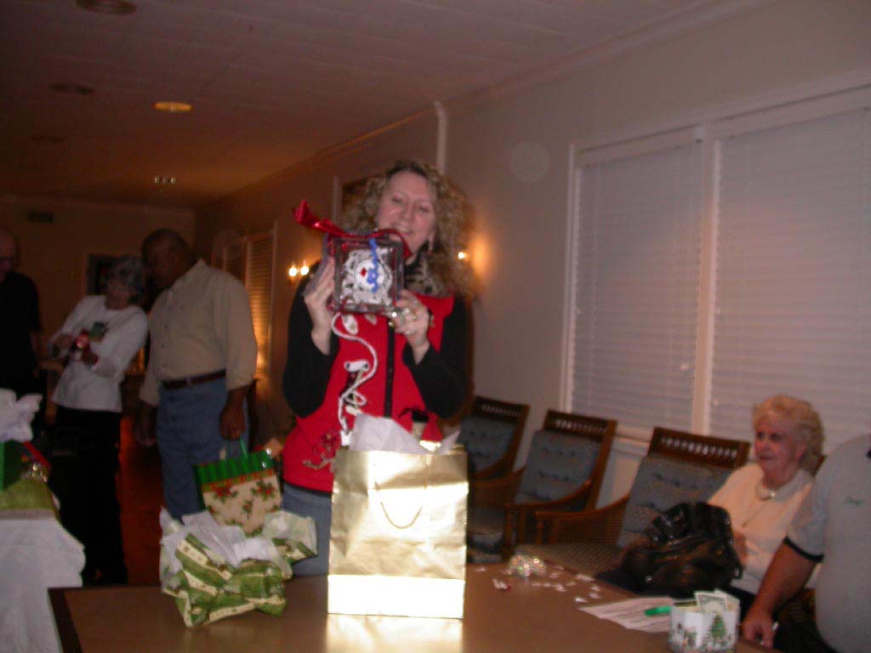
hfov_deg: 49.0
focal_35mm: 38
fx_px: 956
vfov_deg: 37.7
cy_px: 326
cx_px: 436
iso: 100
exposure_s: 1/60
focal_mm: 7.85
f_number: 2.6
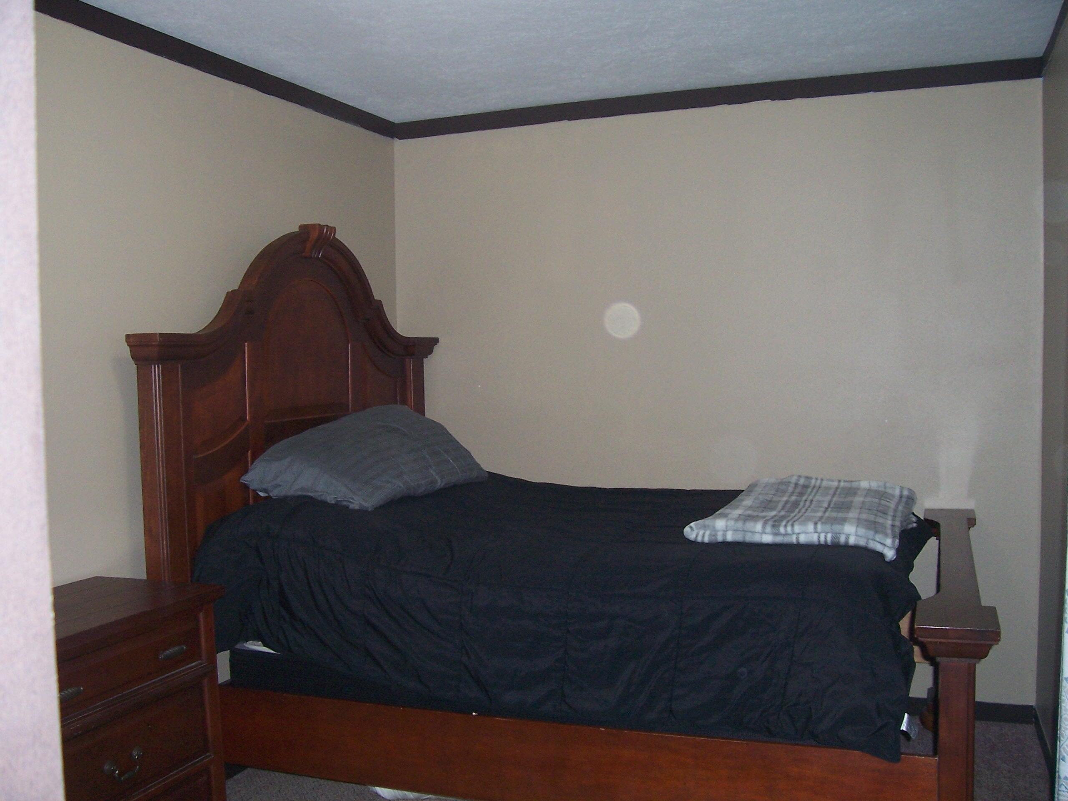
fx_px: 1049
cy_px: 400
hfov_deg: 54.0
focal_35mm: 34
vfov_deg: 41.8
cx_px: 534
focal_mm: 5.6
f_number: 2.7
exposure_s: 1/60
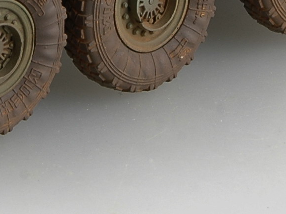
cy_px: -249
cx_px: 83
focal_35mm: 412
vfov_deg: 3.6
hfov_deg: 4.8
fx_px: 3407
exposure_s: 1/250
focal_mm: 55
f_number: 14
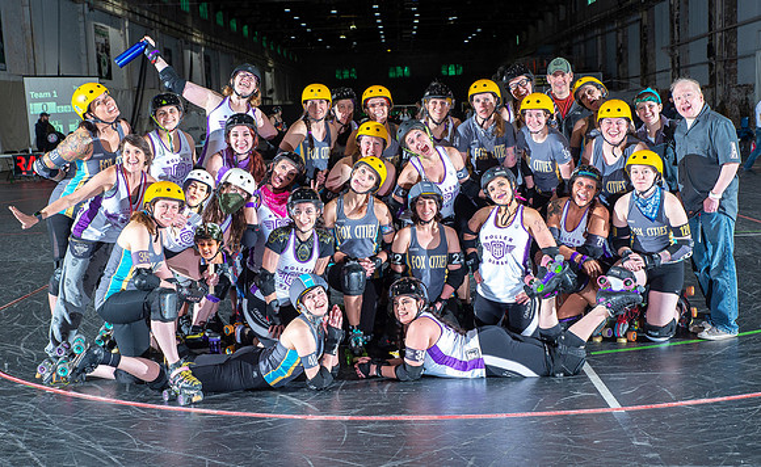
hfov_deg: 39.1
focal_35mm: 52
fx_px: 1070
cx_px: 401
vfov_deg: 24.6
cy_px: 234
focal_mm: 48
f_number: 7.1
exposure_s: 1/160
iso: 800
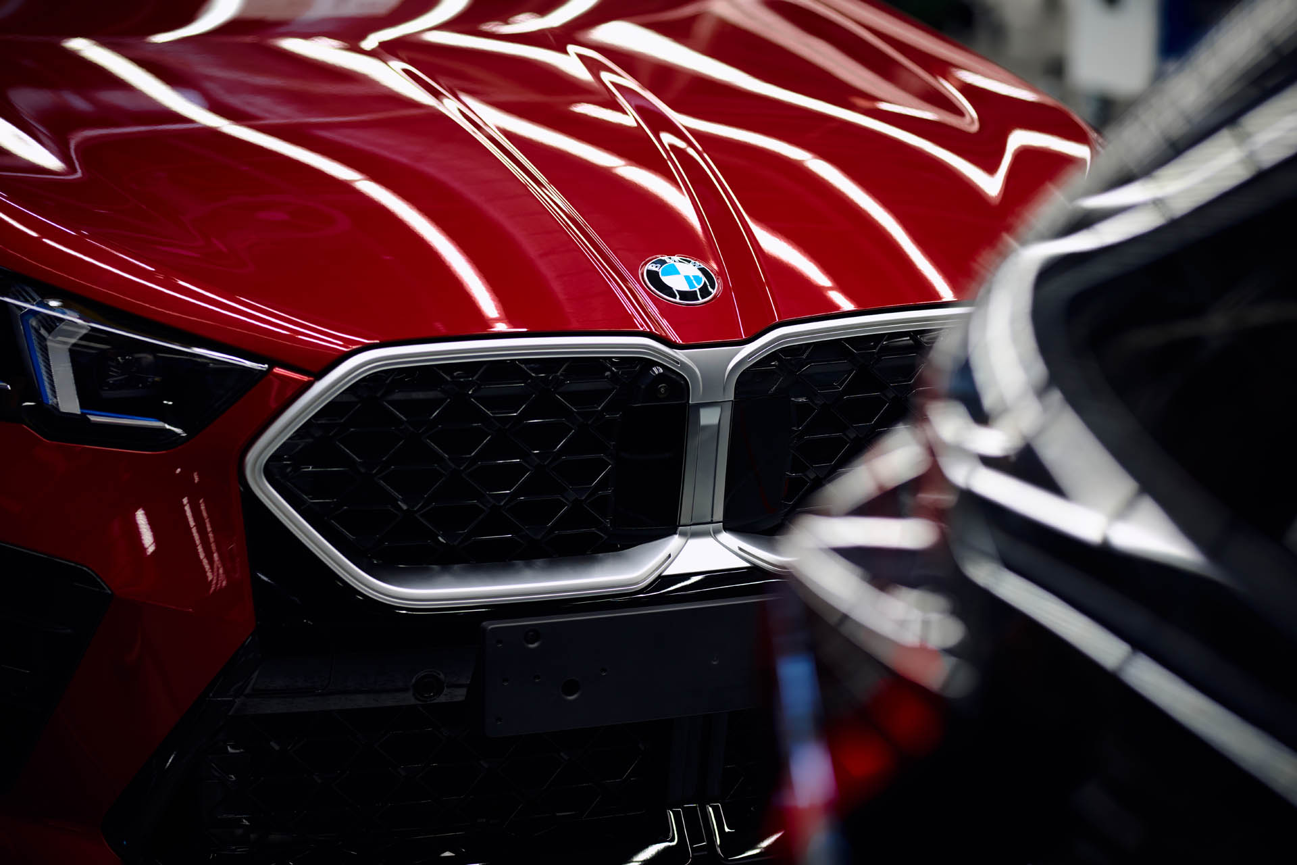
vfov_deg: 16.1
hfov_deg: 23.9
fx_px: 3062
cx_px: 648
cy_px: 432
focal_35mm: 85
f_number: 2
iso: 110
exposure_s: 1/200
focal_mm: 85
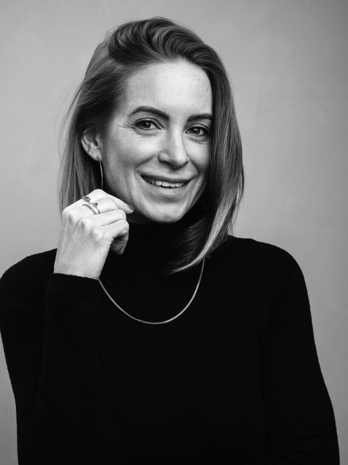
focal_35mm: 64
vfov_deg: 30.2
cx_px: 157
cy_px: 283
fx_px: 858
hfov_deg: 22.9
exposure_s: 1/160
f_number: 11
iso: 200
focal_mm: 50
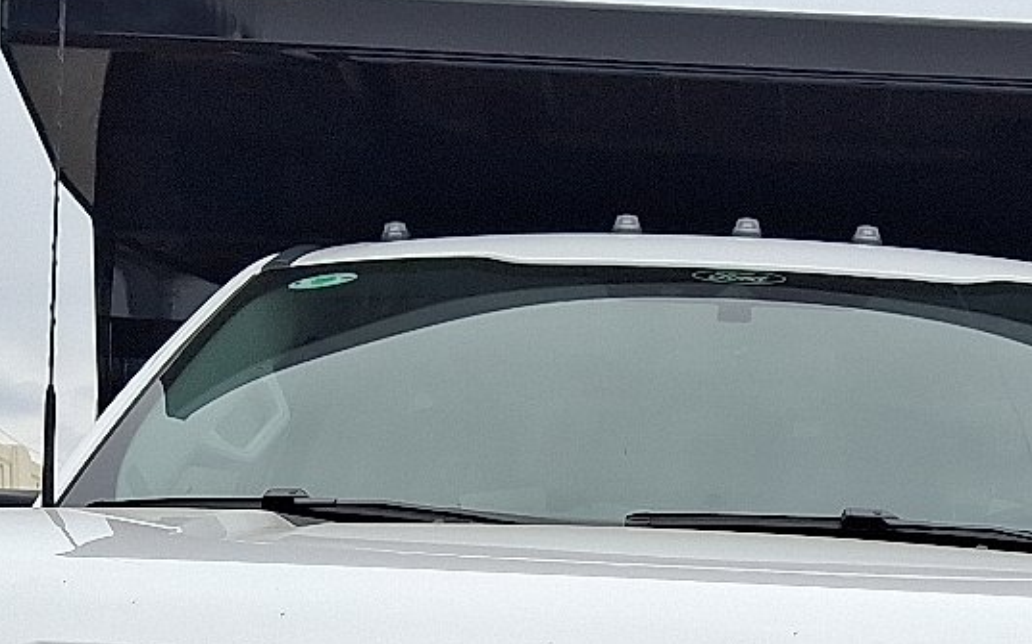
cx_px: 755
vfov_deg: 15.1
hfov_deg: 25.9
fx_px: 2221
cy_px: 1005
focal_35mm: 79
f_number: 1.8
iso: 25
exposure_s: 1/294
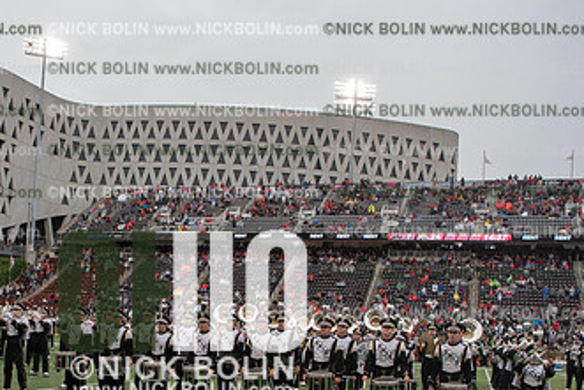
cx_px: 182
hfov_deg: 45.5
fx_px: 682
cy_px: 315
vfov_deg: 31.1
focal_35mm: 42
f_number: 3.5
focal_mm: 24
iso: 250
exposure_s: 1/800
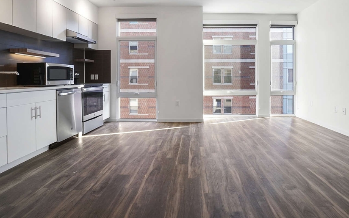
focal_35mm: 19
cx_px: 198
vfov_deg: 61.2
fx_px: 181
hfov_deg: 87.5
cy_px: 79
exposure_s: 1/13
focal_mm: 10
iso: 500
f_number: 11
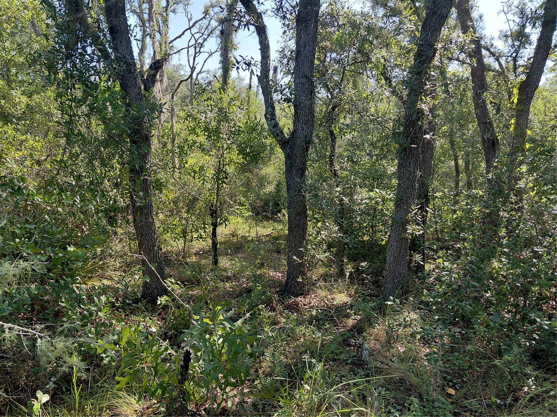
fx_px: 402
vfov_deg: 54.9
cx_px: 278
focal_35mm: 25
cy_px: 208
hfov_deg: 69.4
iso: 50
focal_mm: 4.69
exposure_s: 1/370
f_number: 1.8
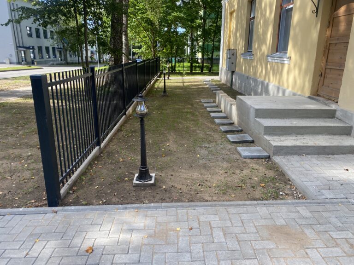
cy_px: 132
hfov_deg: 67.3
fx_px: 266
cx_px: 177
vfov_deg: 53.1
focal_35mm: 26
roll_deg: -1.1
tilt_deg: -15.0
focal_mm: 4.25
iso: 32
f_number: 1.8
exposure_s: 1/529
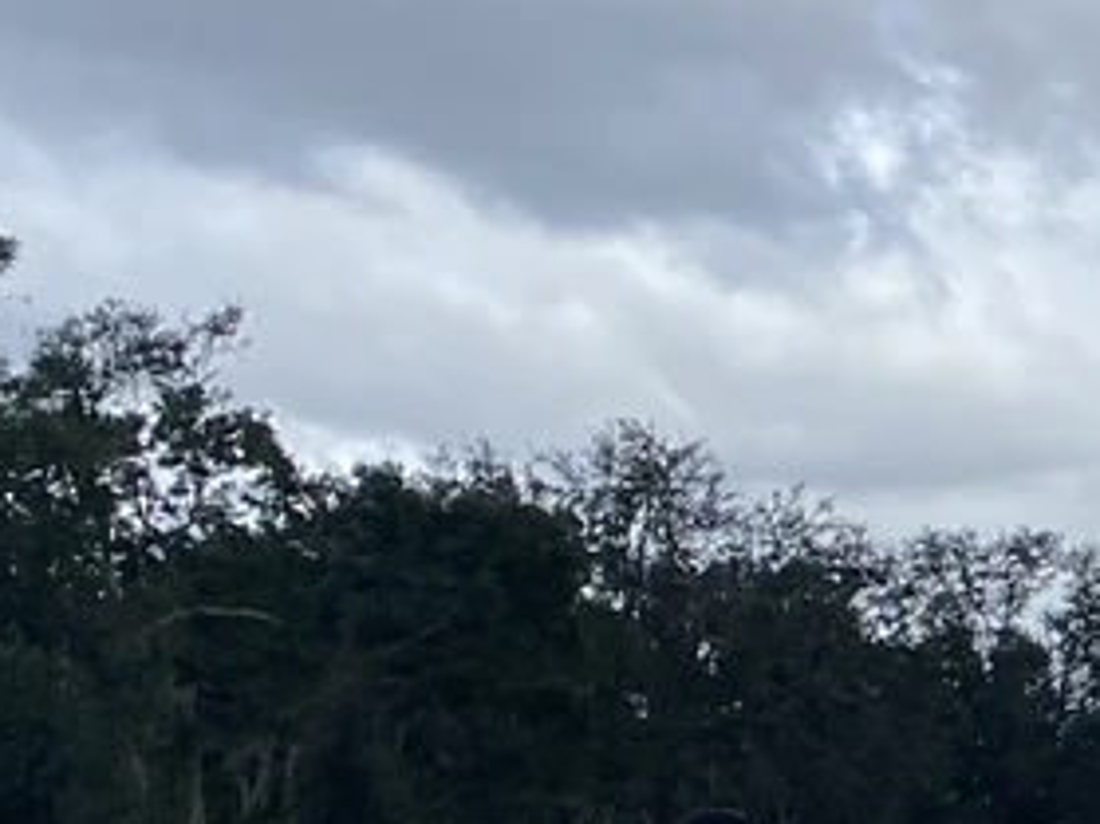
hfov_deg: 10.9
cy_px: 1029
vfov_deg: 9.8
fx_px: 4733
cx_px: 2760
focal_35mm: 149
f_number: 1.8
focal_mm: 4.25
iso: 32
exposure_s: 1/1927
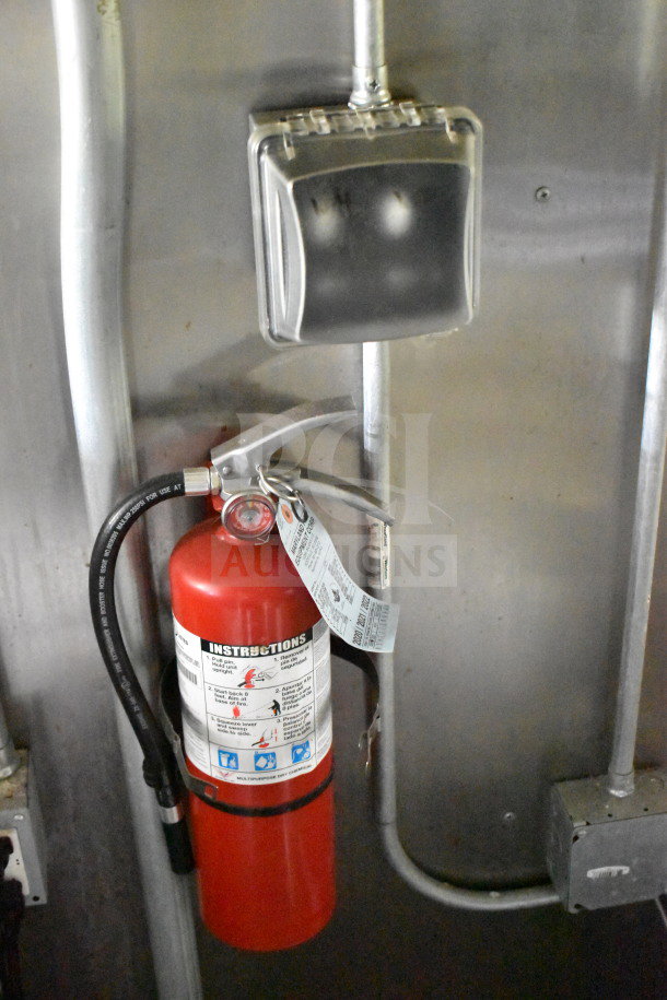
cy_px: 500
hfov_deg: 28.1
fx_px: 1334
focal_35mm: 48
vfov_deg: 41.1
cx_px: 334
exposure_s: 1/50
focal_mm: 32
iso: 22800
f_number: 4.5
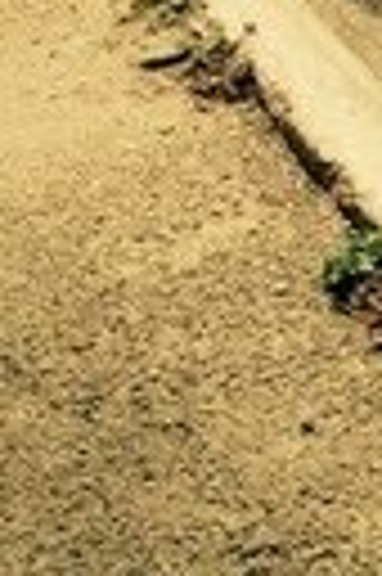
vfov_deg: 13.5
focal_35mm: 133
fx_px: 2123
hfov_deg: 9.6
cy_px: -531
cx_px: 760
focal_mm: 4.12
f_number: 2.4
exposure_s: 1/1309
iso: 50
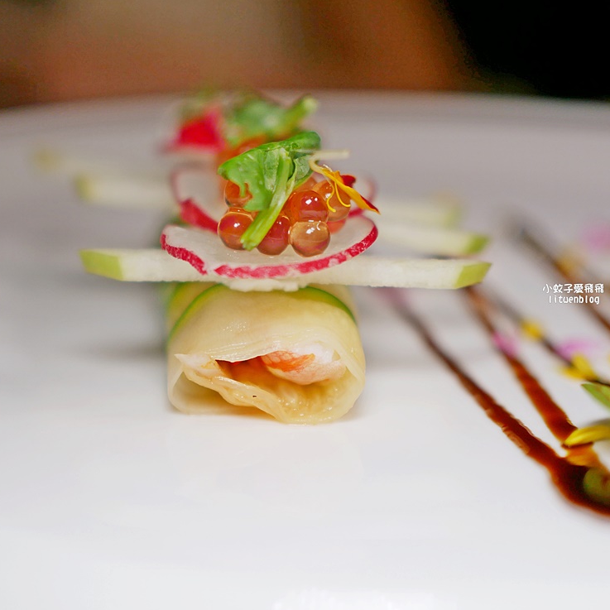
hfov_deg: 28.6
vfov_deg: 28.6
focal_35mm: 60
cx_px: 256
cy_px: 307
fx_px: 1196
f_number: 1.8
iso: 200
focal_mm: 25
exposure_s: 1/500
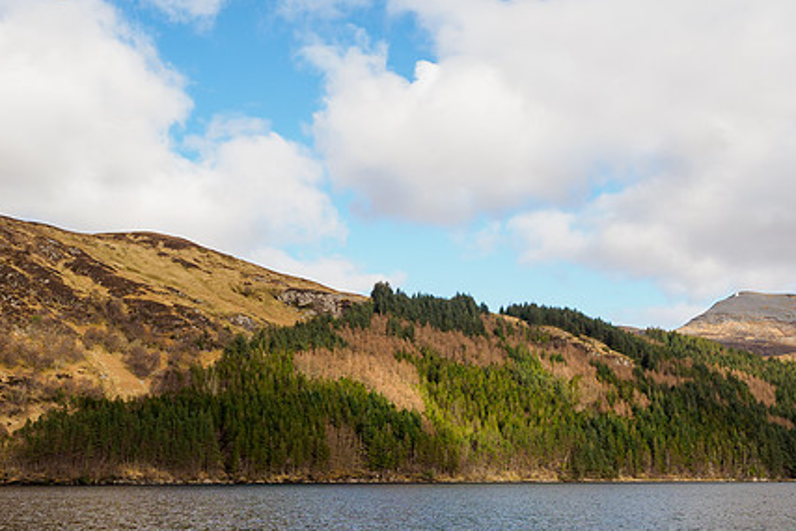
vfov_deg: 28.1
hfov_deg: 41.0
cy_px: 301
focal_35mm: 48
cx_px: 459
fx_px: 1062
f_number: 6.3
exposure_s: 1/160
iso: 200
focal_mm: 17
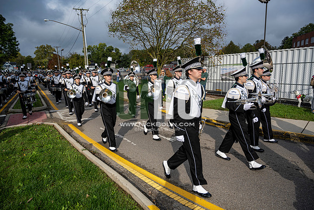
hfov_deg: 70.4
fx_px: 222
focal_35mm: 26
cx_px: 157
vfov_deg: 50.4
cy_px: 105
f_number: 4
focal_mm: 25.5
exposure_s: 1/1600
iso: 125
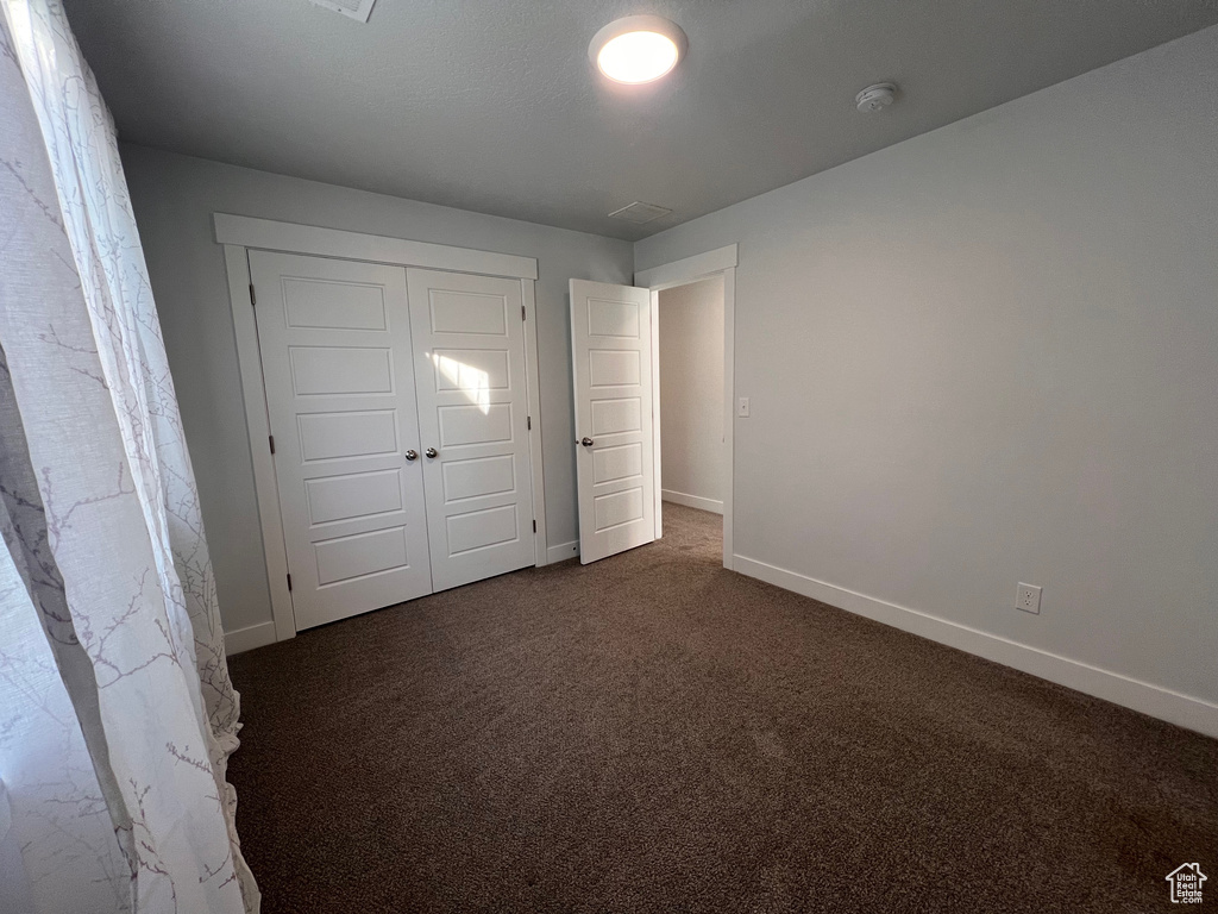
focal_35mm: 13
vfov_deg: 89.9
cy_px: 457
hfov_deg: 106.2
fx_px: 457
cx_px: 609
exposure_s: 1/120
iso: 100
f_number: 1.8
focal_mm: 1.57
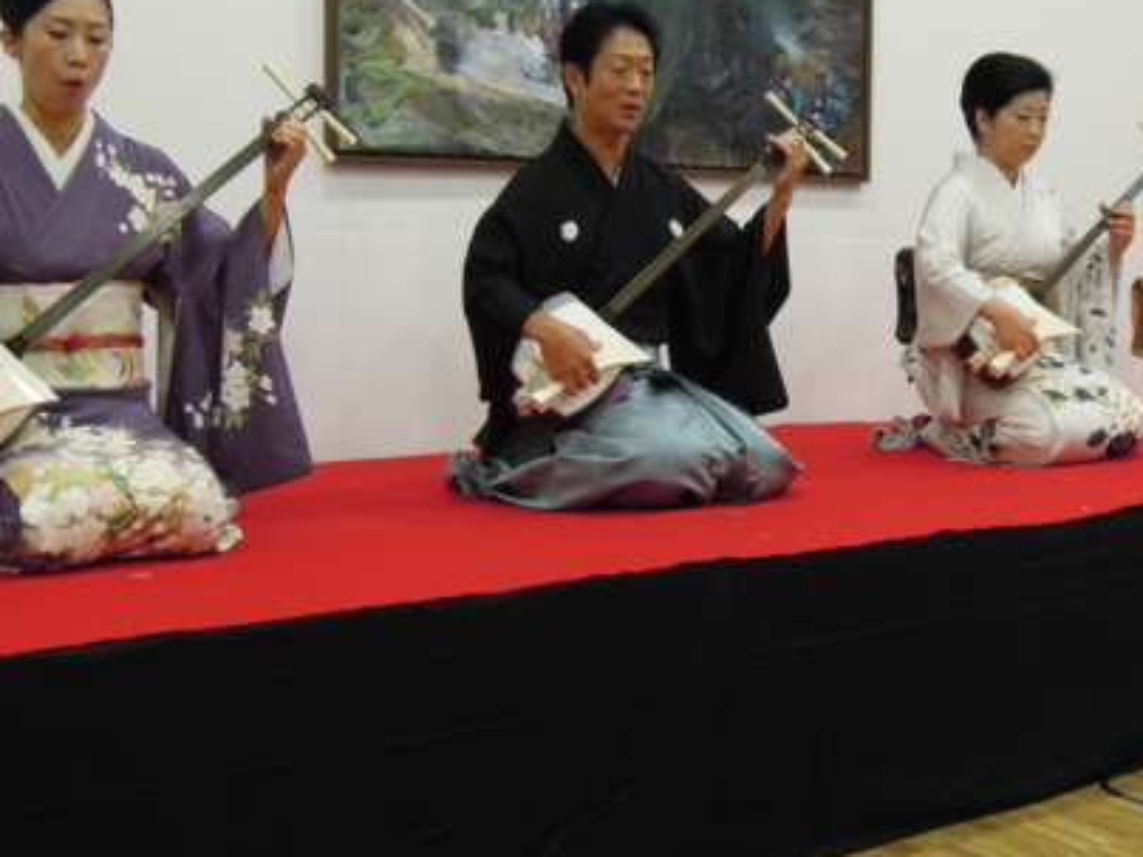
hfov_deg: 36.8
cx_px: 645
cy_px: 328
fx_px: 1717
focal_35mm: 52
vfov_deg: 27.9
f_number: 3.2
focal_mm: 6.3
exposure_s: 1/25
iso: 400
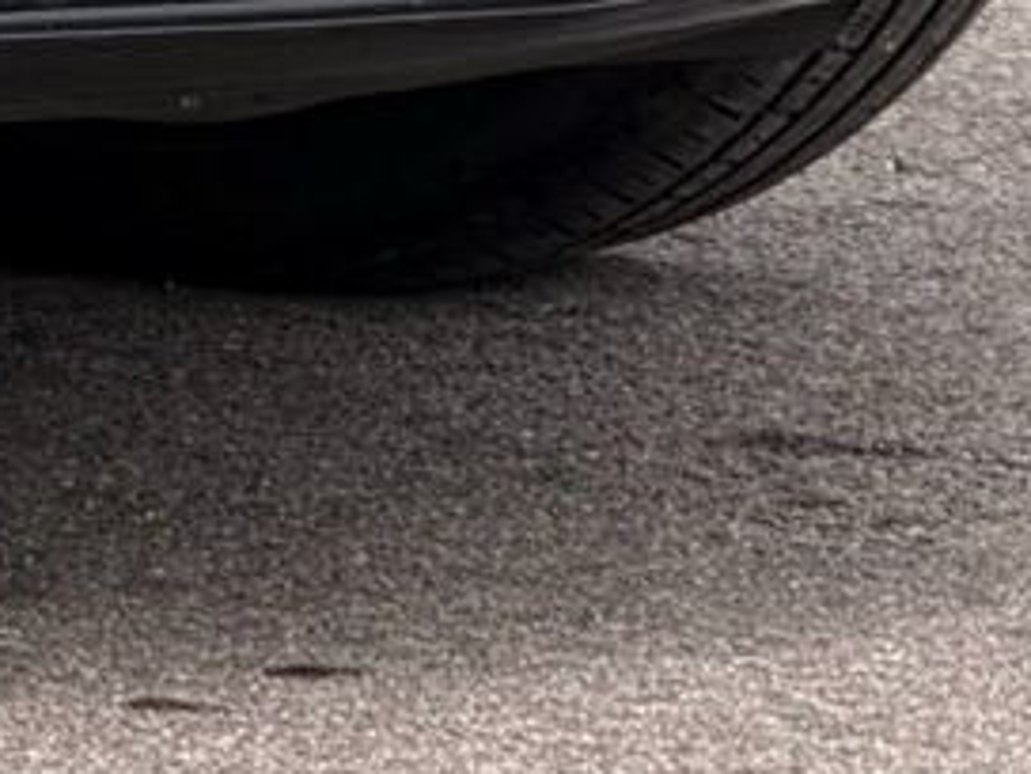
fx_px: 22427
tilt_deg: -5.1
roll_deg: +1.3
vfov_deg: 2.0
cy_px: -1457
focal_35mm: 753
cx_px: -2233
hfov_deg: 2.6
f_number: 2.8
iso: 50
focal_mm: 16.89
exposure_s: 1/638
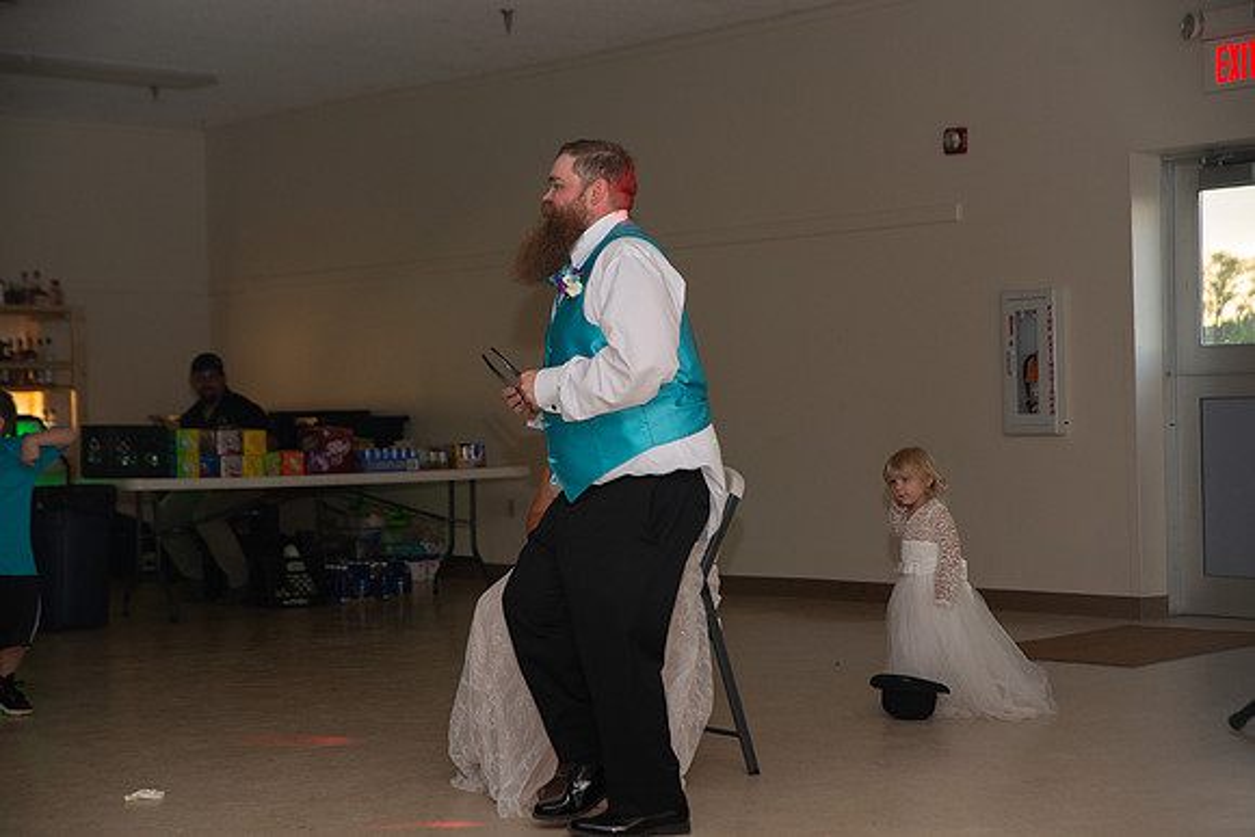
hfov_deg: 28.8
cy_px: 418
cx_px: 628
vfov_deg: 19.5
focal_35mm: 70
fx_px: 2441
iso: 800
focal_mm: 70
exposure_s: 1/125
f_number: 3.5
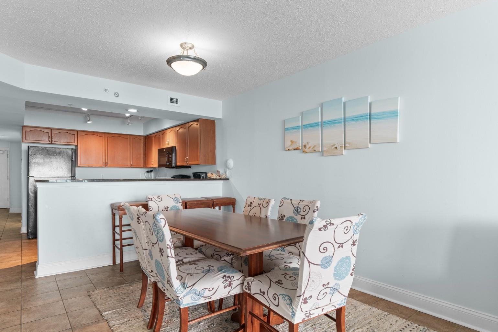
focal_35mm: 20
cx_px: 241
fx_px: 277
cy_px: 172
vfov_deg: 61.9
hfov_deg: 84.0
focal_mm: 13
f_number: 4.8
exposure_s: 1/4
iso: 100
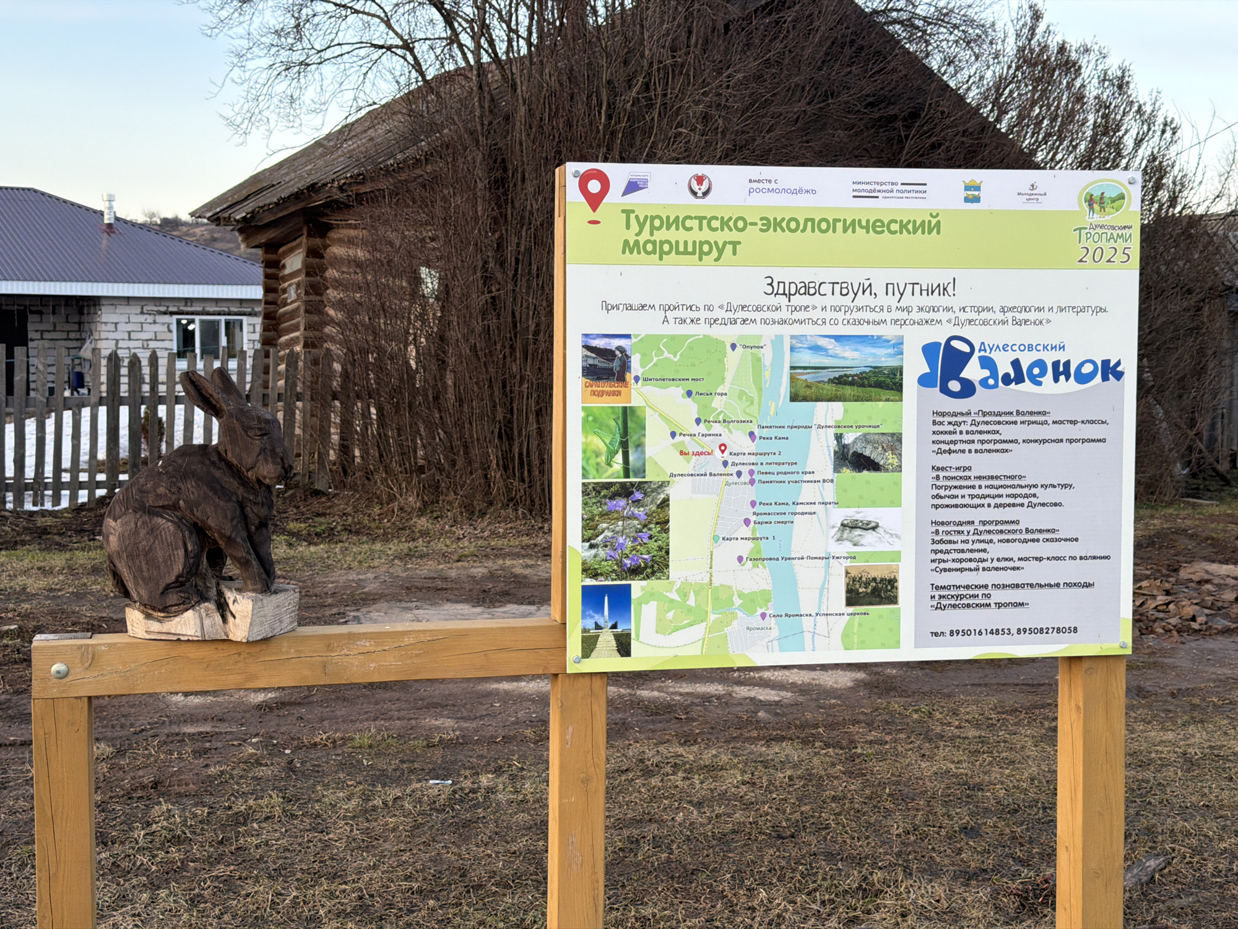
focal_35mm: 48
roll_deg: -0.6
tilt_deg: -3.9
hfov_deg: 39.7
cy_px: 464
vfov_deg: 30.3
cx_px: 619
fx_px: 1717
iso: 80
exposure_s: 1/178
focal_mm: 6.76
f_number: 1.78
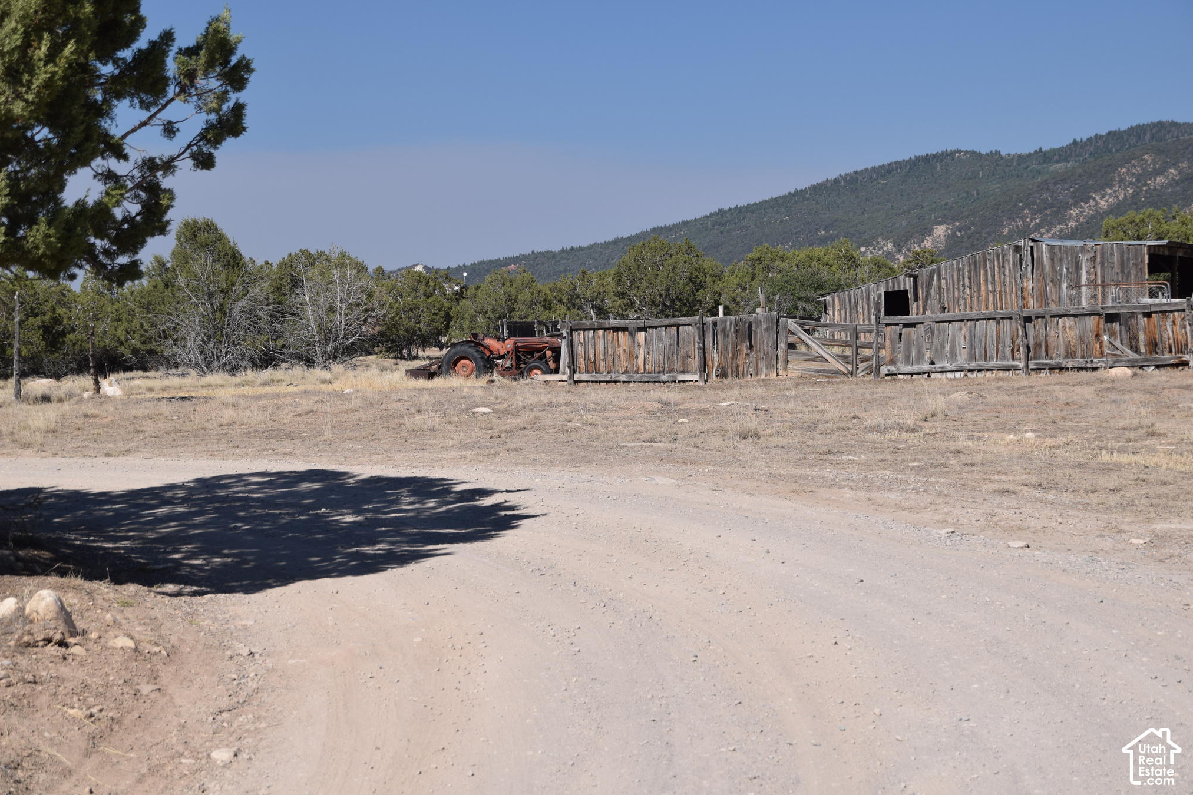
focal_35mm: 91
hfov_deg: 22.4
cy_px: 395
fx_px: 3015
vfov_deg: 15.0
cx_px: 597
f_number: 6.3
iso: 100
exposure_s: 1/640
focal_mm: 60
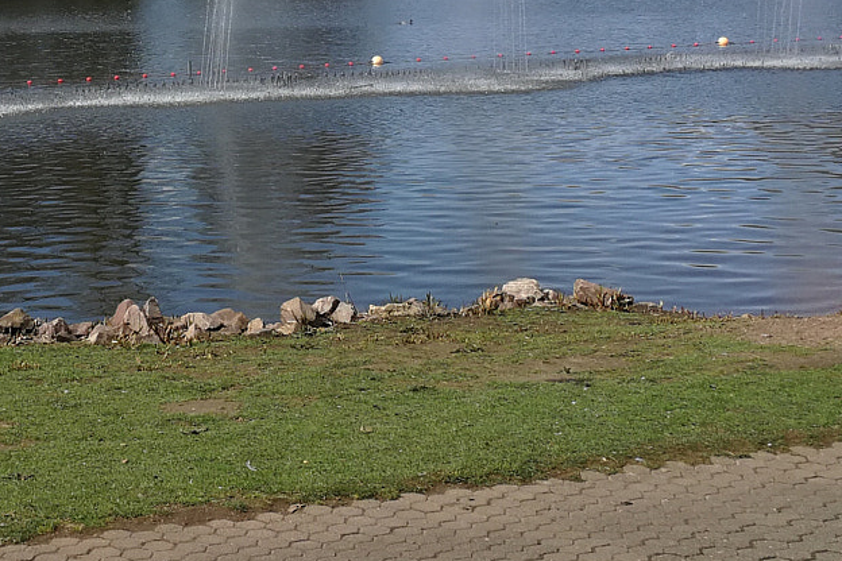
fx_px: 1684
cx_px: 99
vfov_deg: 18.6
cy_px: 49
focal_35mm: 72
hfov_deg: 27.2
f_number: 2.2
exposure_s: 1/773
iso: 50
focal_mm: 3.95
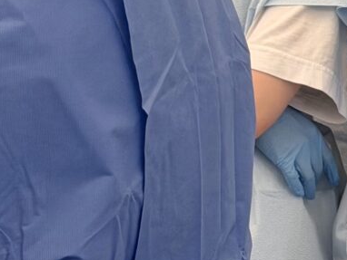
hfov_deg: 9.8
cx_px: 172
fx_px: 2016
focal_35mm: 201
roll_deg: +1.3
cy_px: -24
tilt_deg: -5.8
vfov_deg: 7.4
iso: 64
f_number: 1.78
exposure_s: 1/60
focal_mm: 6.76
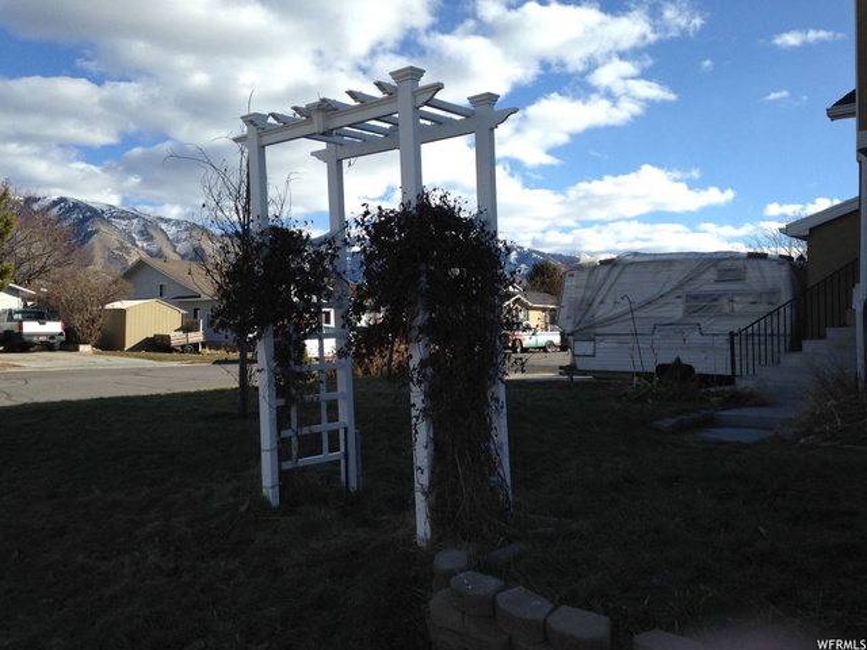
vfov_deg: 42.9
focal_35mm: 33
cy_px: 325
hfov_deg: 55.4
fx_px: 827
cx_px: 434
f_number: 2.4
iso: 50
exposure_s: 1/1290
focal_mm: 4.12
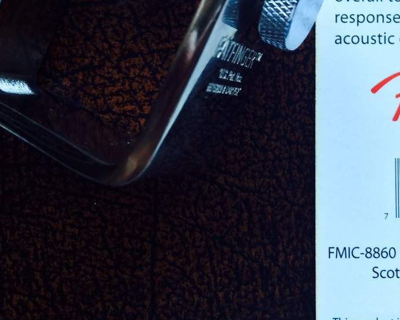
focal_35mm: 54
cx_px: 292
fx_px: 639
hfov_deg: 34.1
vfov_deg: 27.3
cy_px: 46
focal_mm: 4.12
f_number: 2.2
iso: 100
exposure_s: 1/30
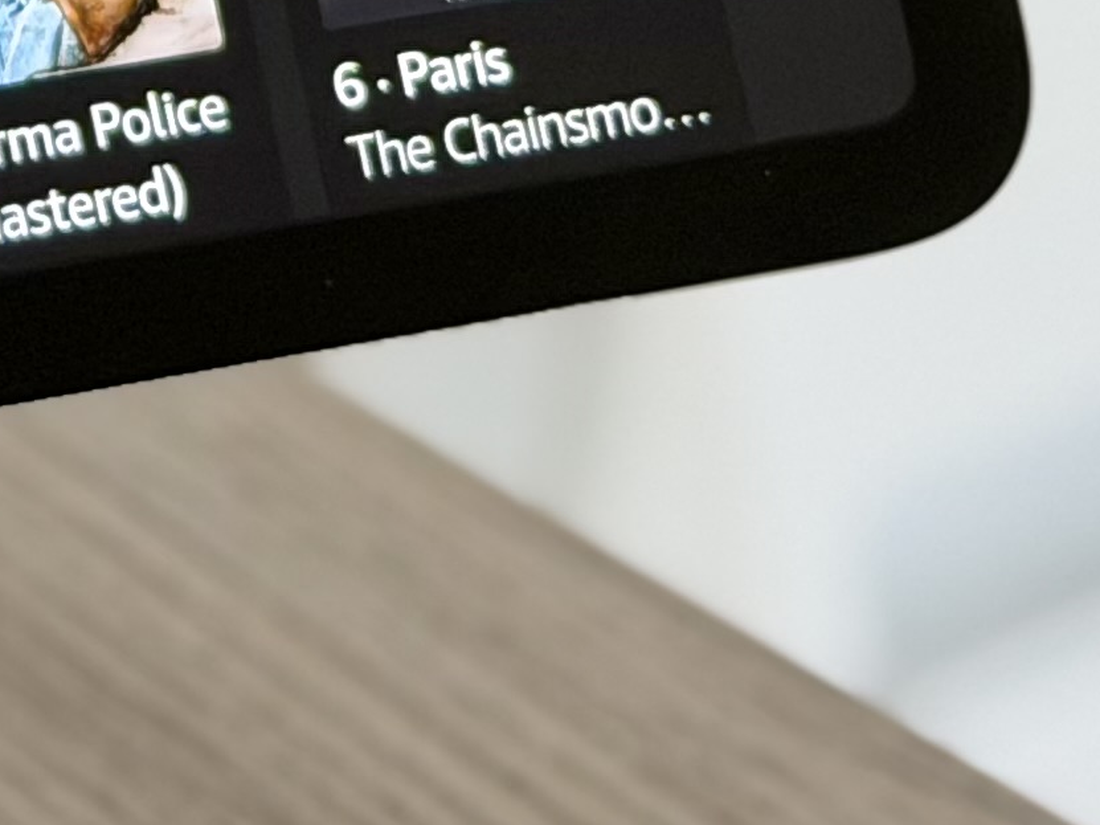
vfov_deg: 6.3
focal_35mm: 233
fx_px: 7403
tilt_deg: -26.3
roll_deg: -3.3
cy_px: -368
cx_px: -887
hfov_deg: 8.2
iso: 100
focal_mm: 6.76
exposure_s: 1/115
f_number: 1.78
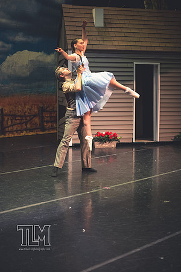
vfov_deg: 28.8
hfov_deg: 19.5
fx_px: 528
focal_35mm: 70
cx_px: 90
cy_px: 136
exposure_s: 1/250
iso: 2200
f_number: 2.8
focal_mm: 70
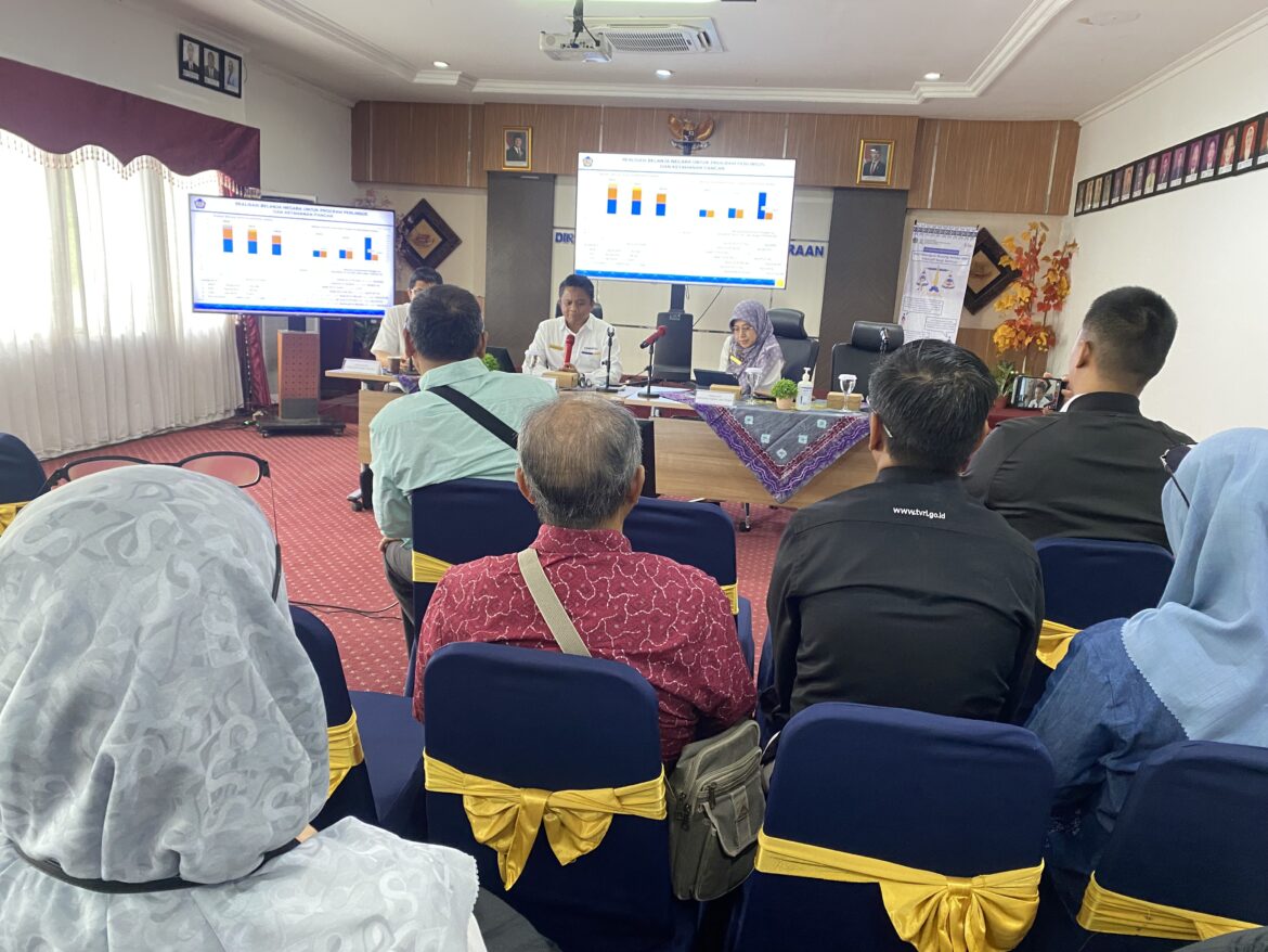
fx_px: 953
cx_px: 634
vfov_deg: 53.1
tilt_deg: -13.9
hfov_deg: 67.3
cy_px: 476
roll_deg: -3.0
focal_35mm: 26
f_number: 1.8
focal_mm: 4.25
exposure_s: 1/50
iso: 320
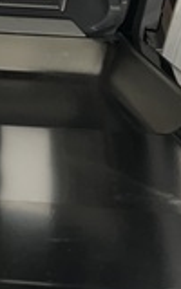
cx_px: -143
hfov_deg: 10.7
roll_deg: +2.8
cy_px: -158
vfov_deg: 16.4
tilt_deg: -37.2
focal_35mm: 115
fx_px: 908
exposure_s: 1/9
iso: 125
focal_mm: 5.1
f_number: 1.6
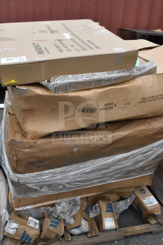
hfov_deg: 41.7
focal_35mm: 32
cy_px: 122
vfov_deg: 59.5
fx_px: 214
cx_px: 82
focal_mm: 21
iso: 6400
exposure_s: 1/1250
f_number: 18
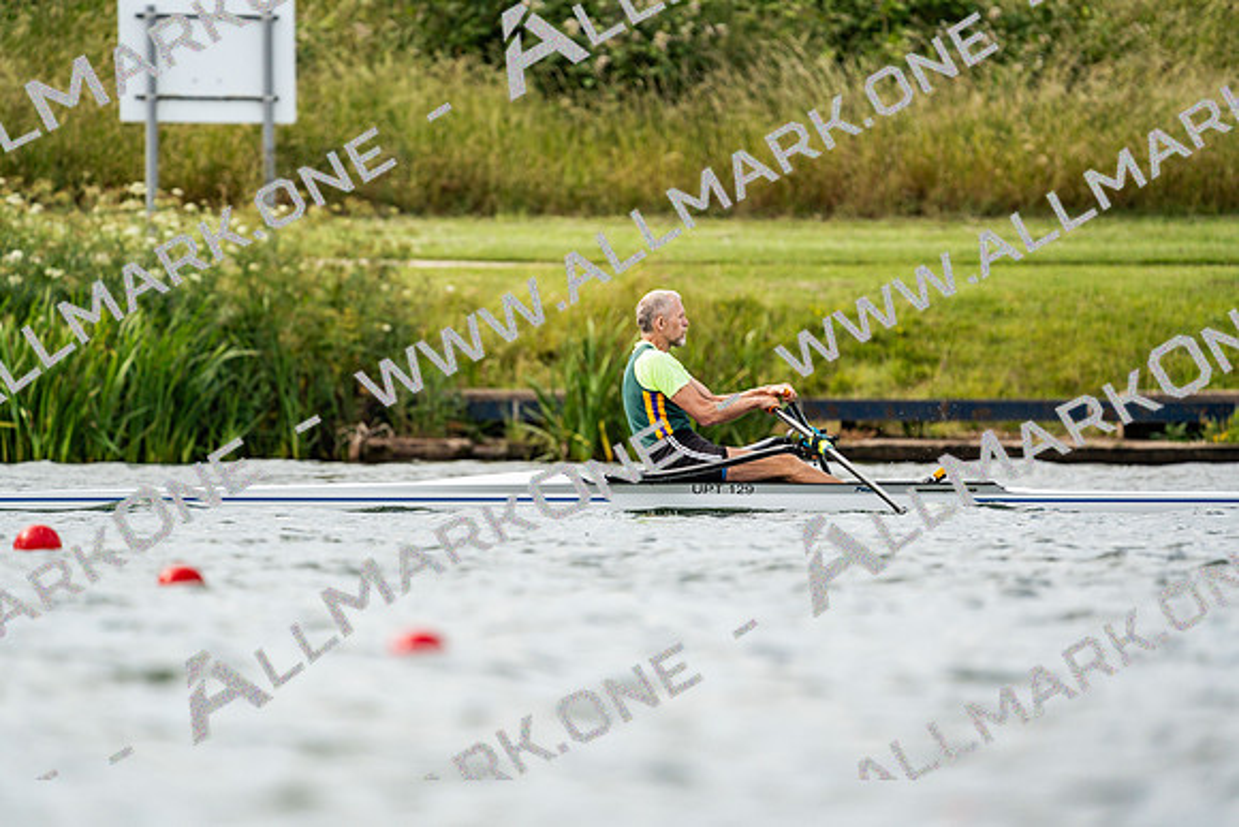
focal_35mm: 600
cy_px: 414
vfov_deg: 2.3
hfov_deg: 3.4
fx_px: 20654
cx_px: 620
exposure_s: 1/2000
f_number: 6.3
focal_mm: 600
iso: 500
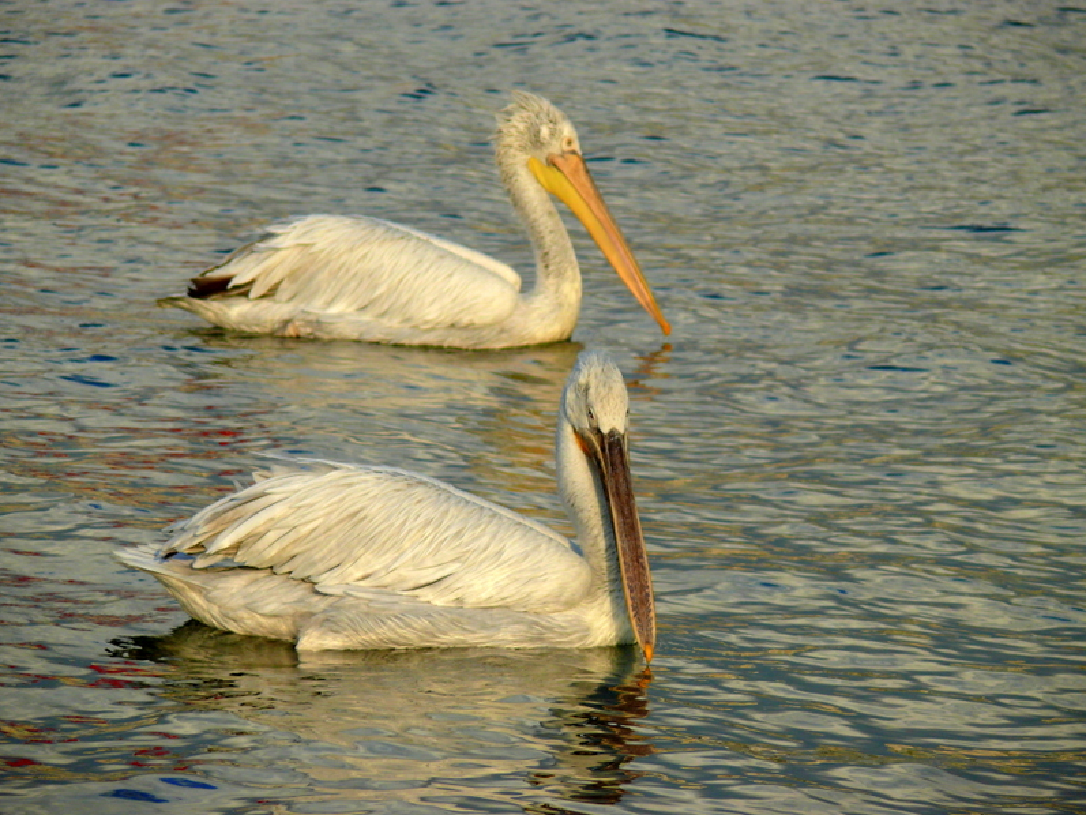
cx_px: 542
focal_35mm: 248
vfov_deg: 6.0
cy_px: 408
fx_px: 7782
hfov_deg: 8.0
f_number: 3.6
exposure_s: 1/800
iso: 100
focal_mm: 52.2
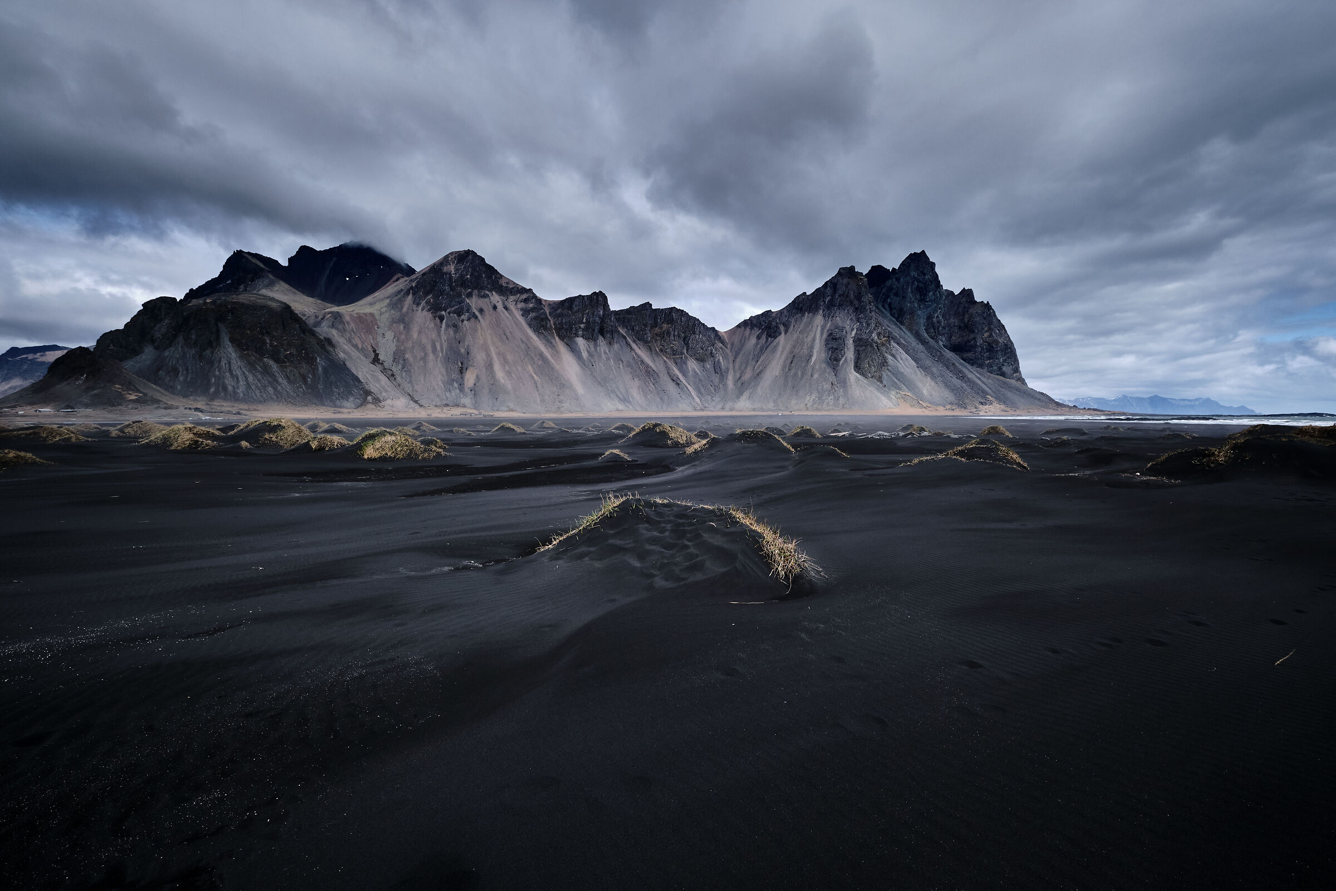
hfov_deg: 100.4
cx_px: 668
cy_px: 446
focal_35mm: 15
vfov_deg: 77.3
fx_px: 557
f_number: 6.4
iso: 400
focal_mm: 10
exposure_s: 1/1100
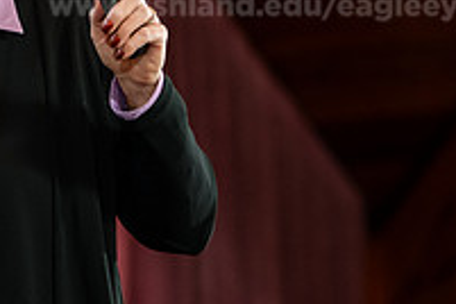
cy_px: 53
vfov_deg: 4.0
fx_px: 4382
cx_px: -54
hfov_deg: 5.9
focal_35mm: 346
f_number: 3.5
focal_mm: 120
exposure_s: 1/200
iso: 1600
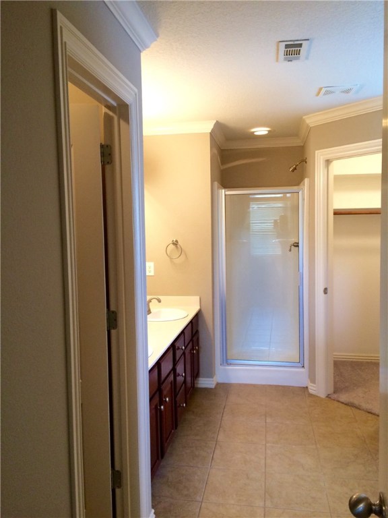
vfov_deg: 61.7
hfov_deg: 48.2
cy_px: 259
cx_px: 194
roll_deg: +2.2
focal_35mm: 29
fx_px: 433
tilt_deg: -4.7
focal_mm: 4.15
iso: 100
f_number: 2.2
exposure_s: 1/30
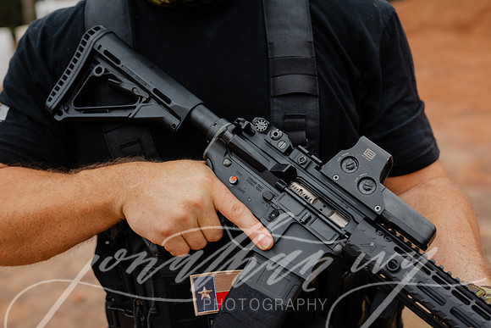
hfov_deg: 39.6
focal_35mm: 50
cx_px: 246
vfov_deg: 27.0
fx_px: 682
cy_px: 164
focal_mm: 50
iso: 800
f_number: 4
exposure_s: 1/320
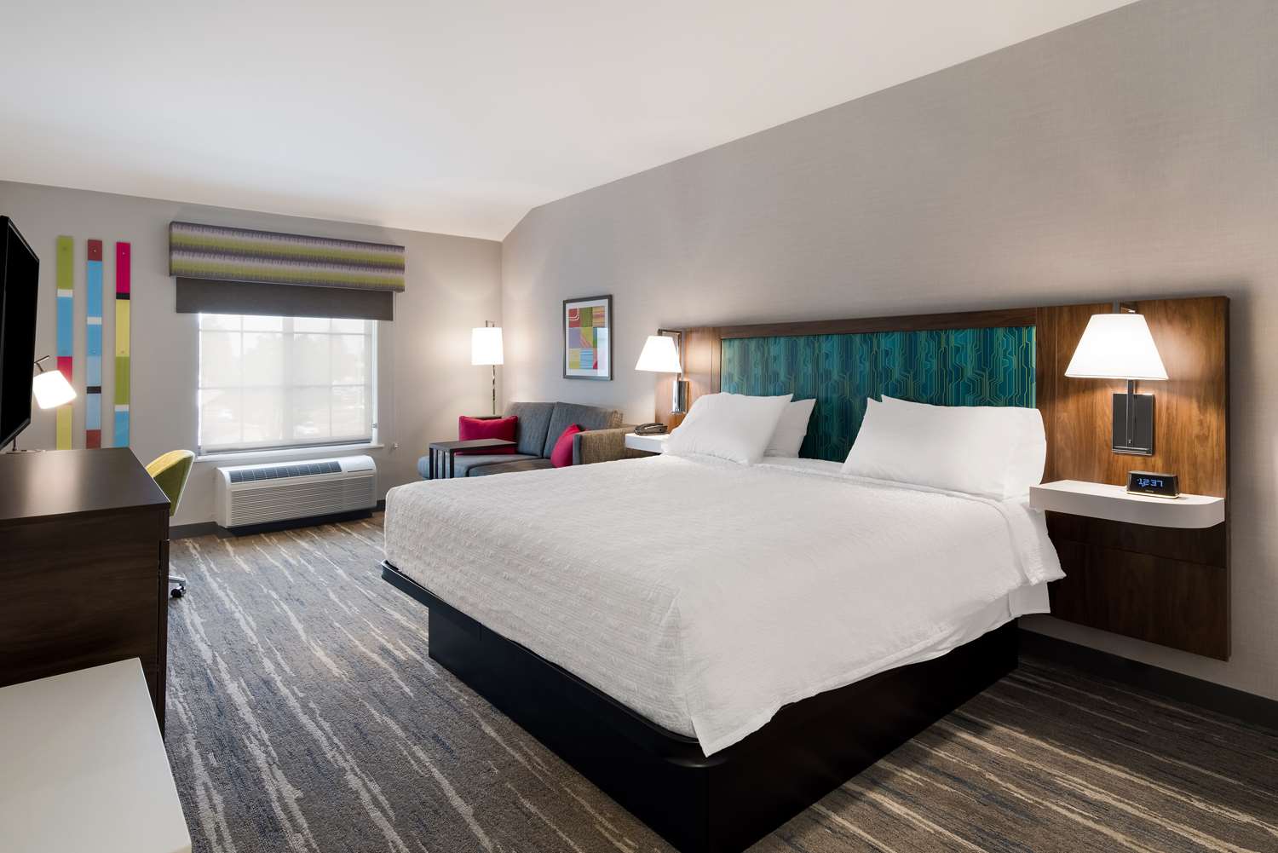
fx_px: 675
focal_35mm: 19
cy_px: 426
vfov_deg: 64.6
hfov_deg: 86.9
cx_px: 639
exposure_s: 2.5
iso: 200
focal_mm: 19
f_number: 10
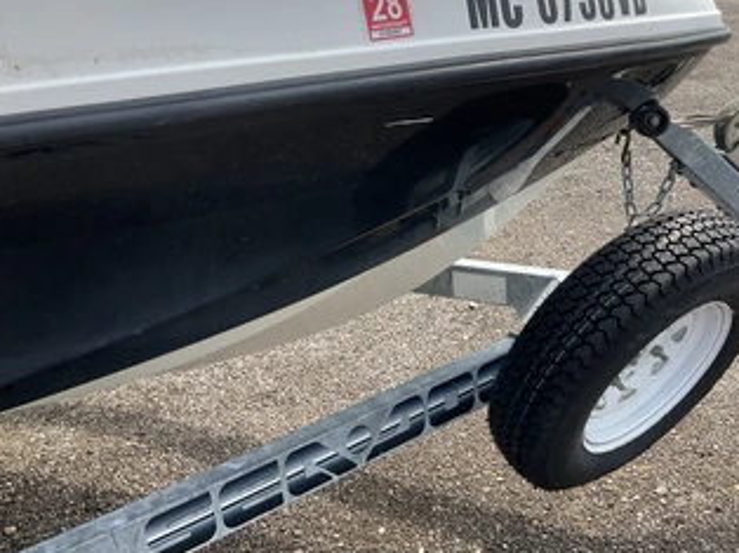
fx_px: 789
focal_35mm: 37
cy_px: 233
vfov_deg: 38.5
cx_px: 433
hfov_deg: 49.9
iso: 25
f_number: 1.8
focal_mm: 3
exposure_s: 1/944
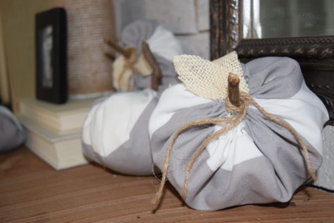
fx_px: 473
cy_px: 112
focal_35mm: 51
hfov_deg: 38.9
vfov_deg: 26.5
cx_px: 167
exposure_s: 1/25
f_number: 4.5
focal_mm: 34
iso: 1600
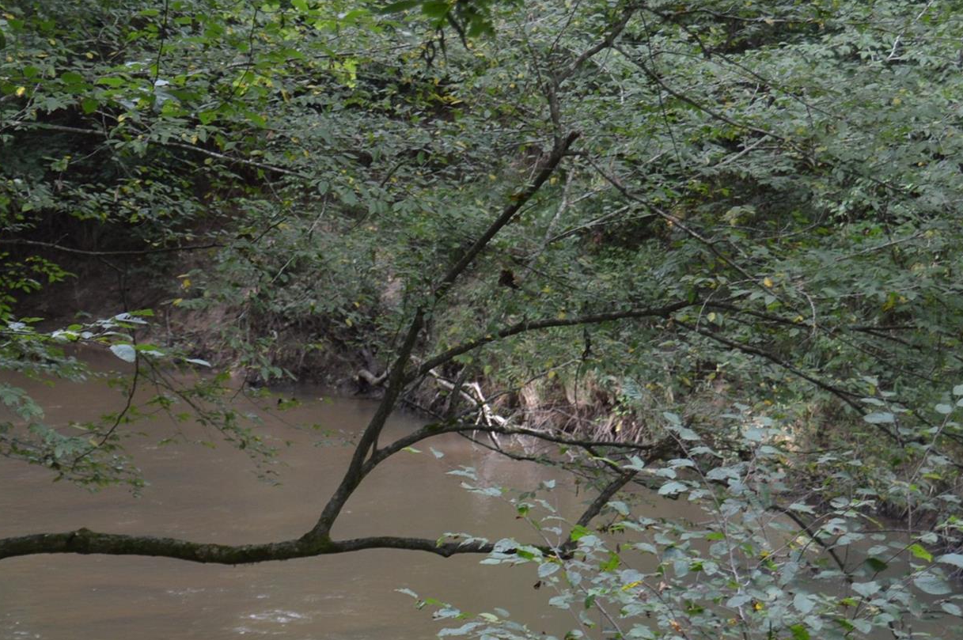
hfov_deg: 19.1
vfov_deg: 12.9
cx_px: 169
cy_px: 436
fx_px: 2833
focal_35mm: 106
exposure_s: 1/60
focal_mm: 42
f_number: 5
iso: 400
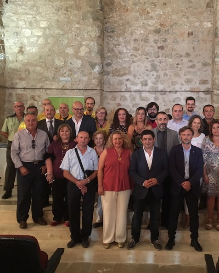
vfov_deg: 47.9
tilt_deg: -2.2
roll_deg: -1.1
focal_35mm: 38
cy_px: 136
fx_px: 308
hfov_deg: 38.6
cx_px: 152
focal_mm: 4.15
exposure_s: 1/17
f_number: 2.2
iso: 500
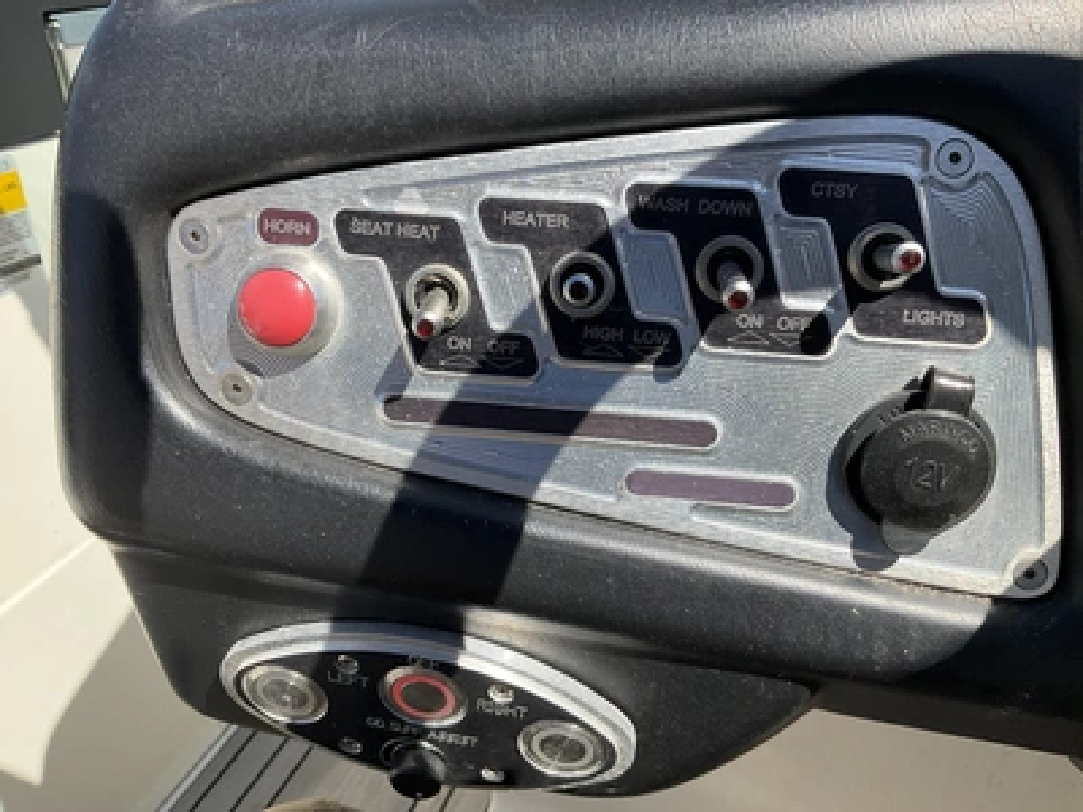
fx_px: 907
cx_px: 542
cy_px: 406
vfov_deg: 48.2
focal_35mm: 29
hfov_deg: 61.7
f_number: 1.8
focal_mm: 3
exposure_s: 1/912
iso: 25
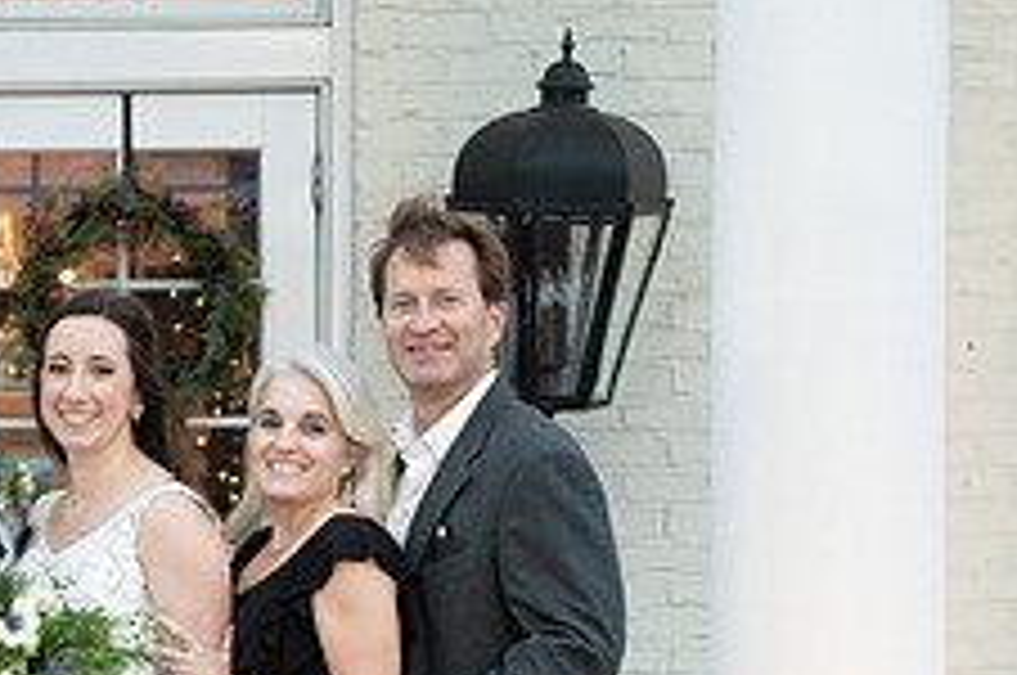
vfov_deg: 7.6
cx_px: -81
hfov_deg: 11.3
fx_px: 5078
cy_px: 745
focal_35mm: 180
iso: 2000
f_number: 4
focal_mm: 70
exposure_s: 1/100
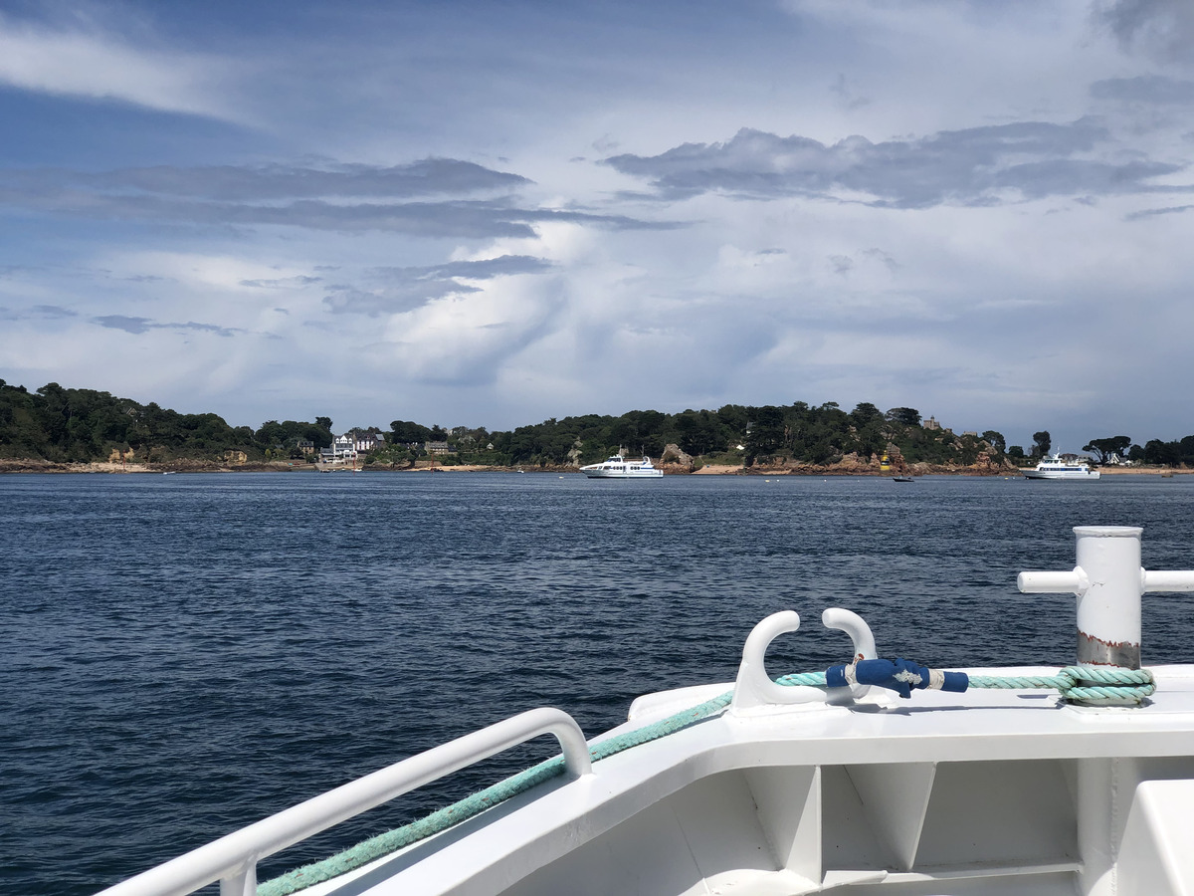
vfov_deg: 28.0
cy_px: 448
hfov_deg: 36.8
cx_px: 597
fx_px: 1794
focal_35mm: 52
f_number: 2.4
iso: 16
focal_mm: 6
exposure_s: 1/2857
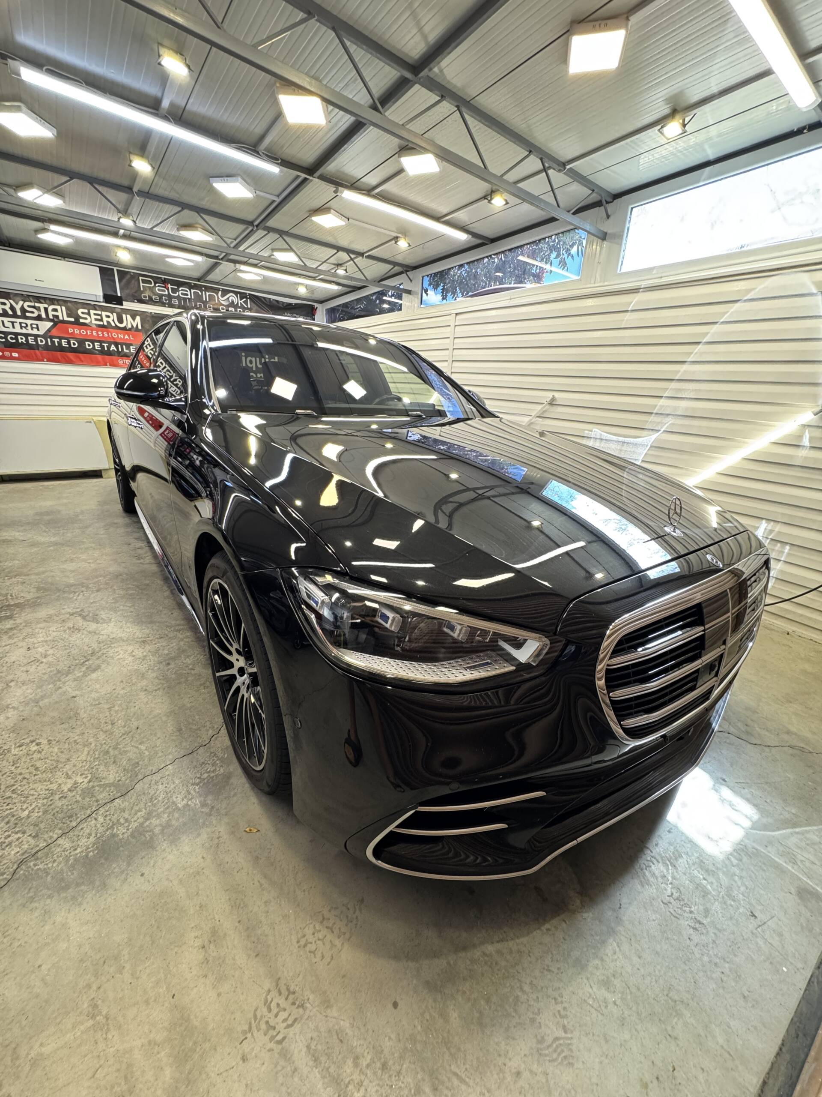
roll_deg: -2.7
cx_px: 411
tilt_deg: -19.9
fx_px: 443
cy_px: 548
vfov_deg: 102.1
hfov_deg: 85.7
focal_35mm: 14
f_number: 2.2
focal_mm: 2.22
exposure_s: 1/50
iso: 250
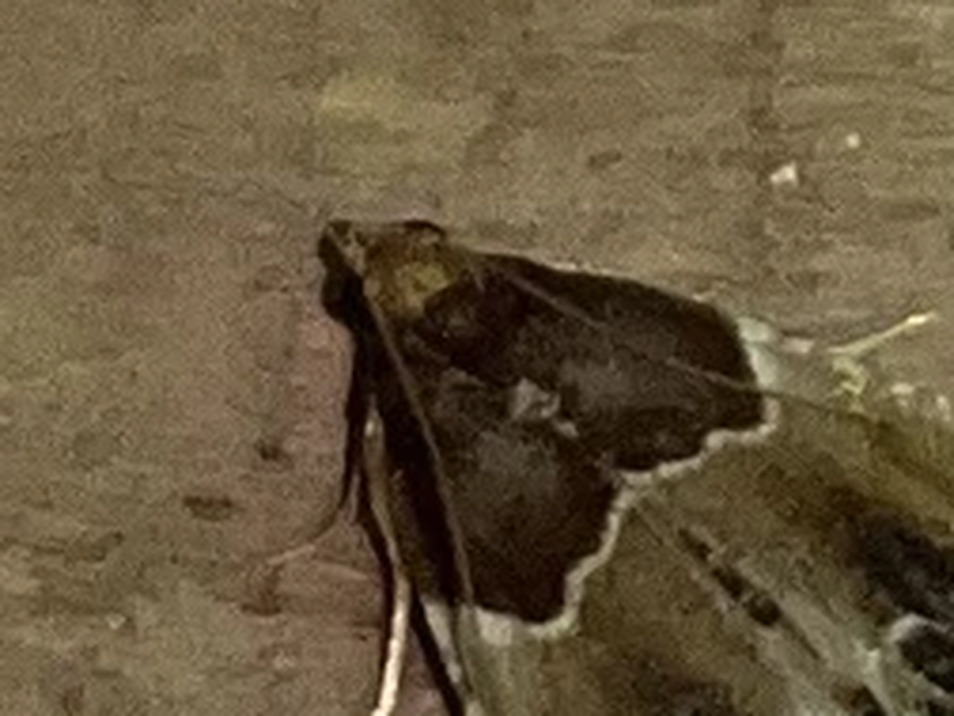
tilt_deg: -16.2
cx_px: 818
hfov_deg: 28.5
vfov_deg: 21.8
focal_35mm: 66
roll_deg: -0.4
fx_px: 1819
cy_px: 629
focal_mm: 5.1
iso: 32
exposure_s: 1/81
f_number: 1.6
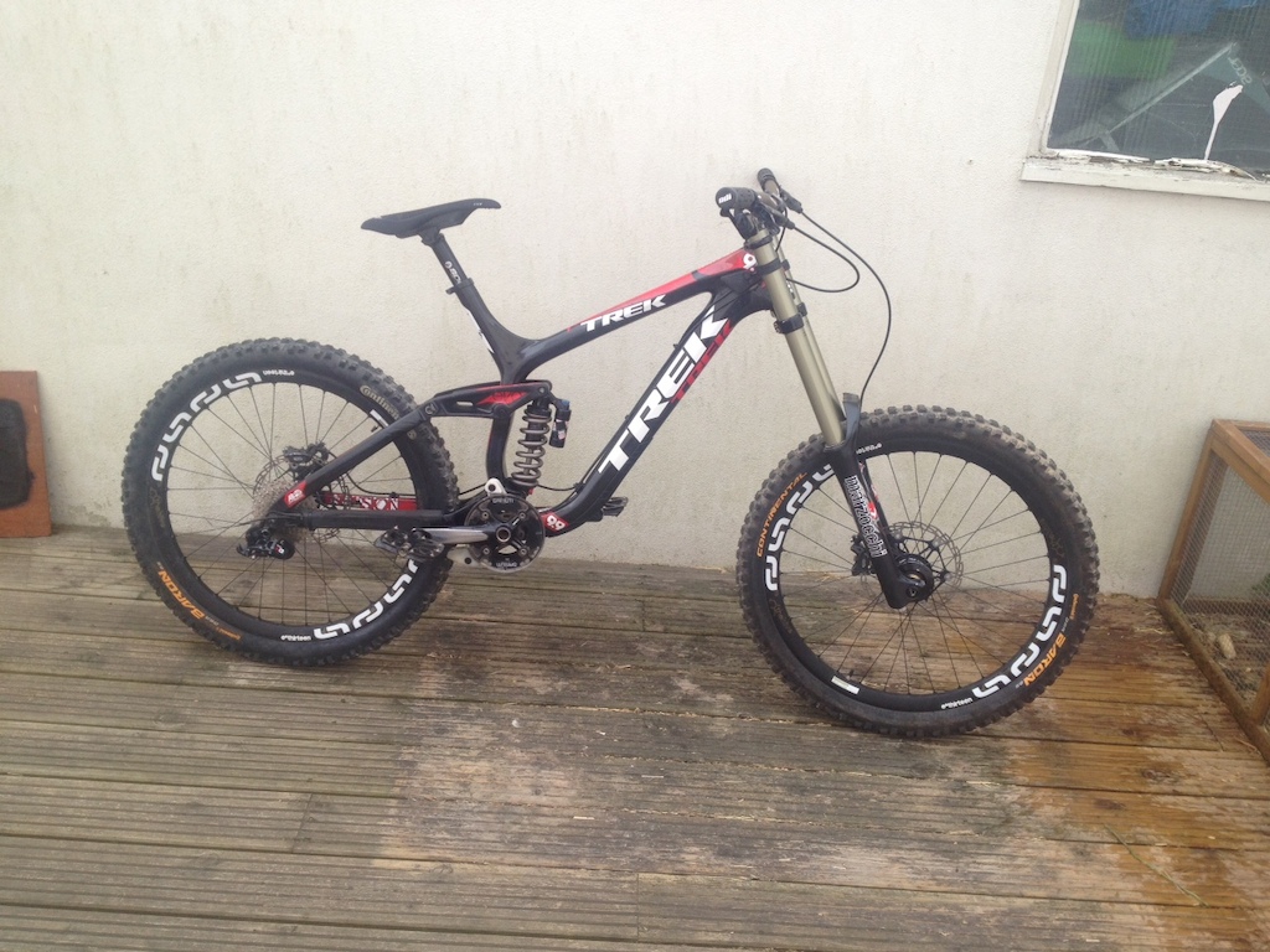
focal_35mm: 35
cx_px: 635
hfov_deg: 52.6
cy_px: 476
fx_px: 1284
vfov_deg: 40.7
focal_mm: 4.28
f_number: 2.4
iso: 50
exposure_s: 1/456
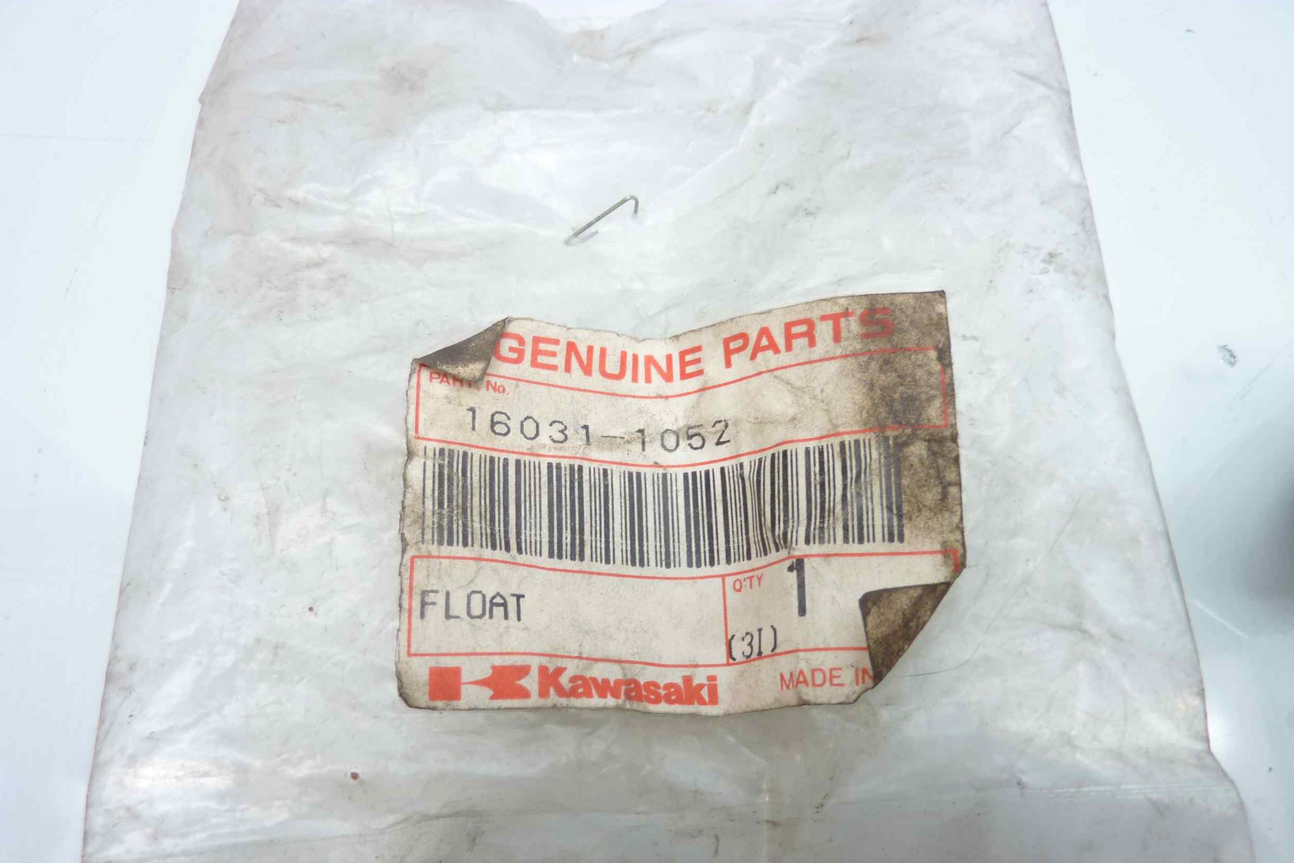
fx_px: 971
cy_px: 501
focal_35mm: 27
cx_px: 662
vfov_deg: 47.8
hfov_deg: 67.4
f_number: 3.3
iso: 80
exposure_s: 1/10
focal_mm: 4.1
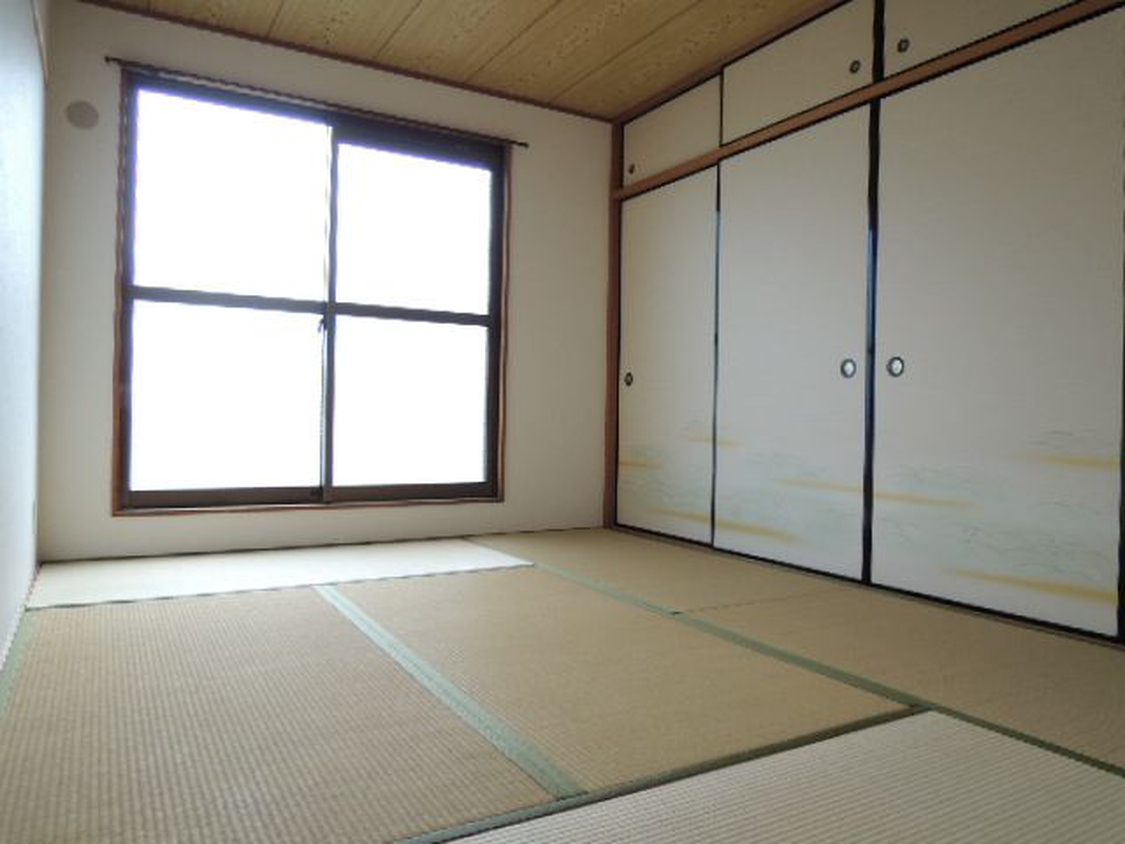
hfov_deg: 71.6
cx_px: 562
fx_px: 780
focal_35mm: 24
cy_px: 422
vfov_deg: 56.8
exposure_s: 1/125
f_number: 2.2
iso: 100
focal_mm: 4.3
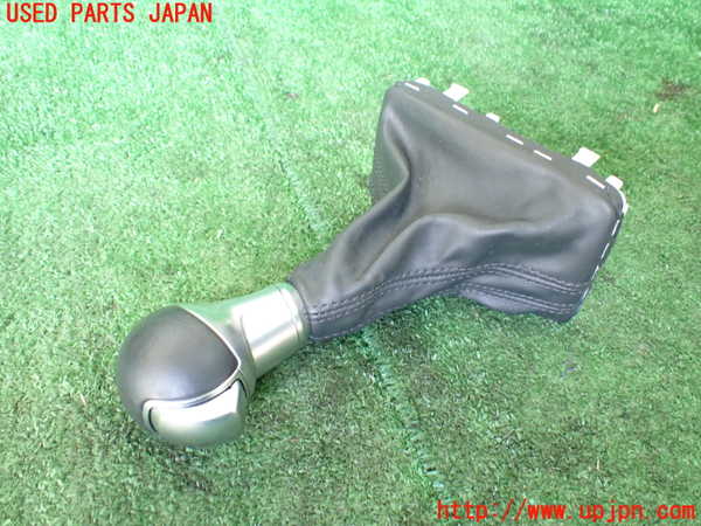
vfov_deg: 46.8
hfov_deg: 60.0
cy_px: 263
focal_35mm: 30
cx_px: 350
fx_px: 608
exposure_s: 1/50
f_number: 2.3
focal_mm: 5.4
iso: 800
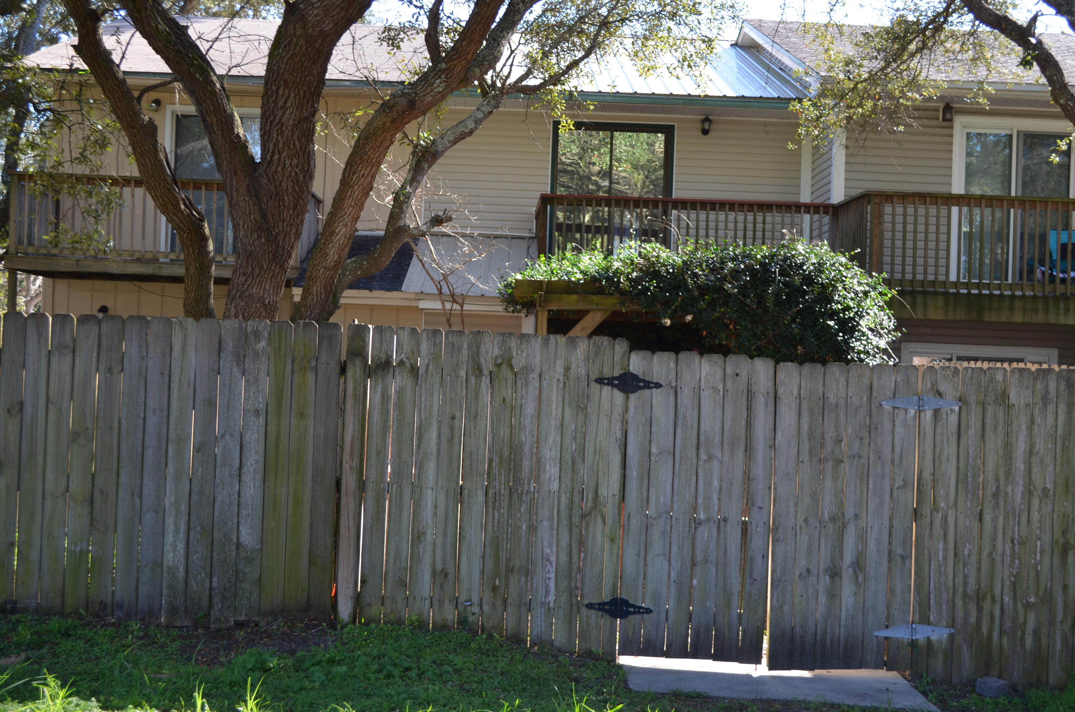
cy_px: 356
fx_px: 1564
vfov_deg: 25.6
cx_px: 538
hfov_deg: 37.9
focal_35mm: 52
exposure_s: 1/125
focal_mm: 35
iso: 200
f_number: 5.6
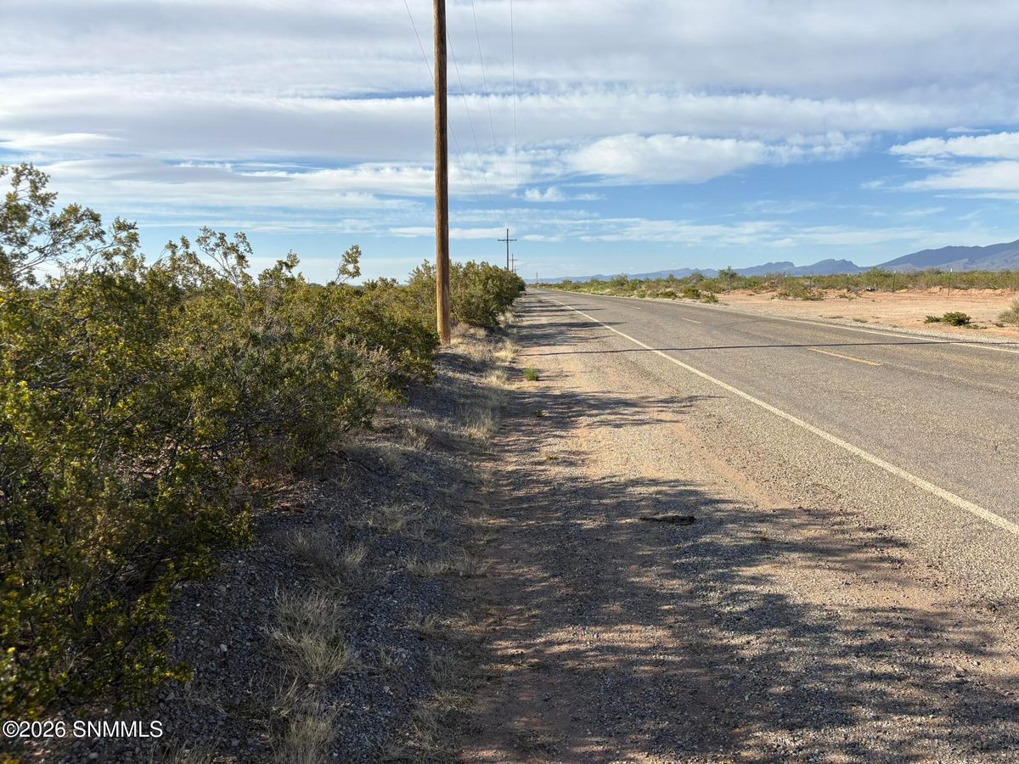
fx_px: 765
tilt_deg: -5.9
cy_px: 382
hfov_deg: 67.3
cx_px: 510
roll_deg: +0.5
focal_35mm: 26
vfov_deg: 53.1
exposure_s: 1/3448
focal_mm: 5.96
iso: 50
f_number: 1.6
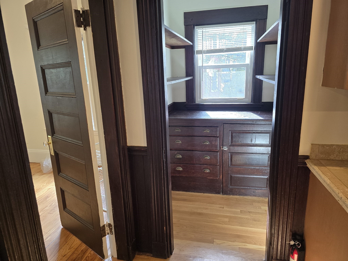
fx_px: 231
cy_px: 130
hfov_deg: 73.9
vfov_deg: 58.9
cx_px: 174
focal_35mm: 23
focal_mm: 6.3
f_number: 1.7
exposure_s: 1/120
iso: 250
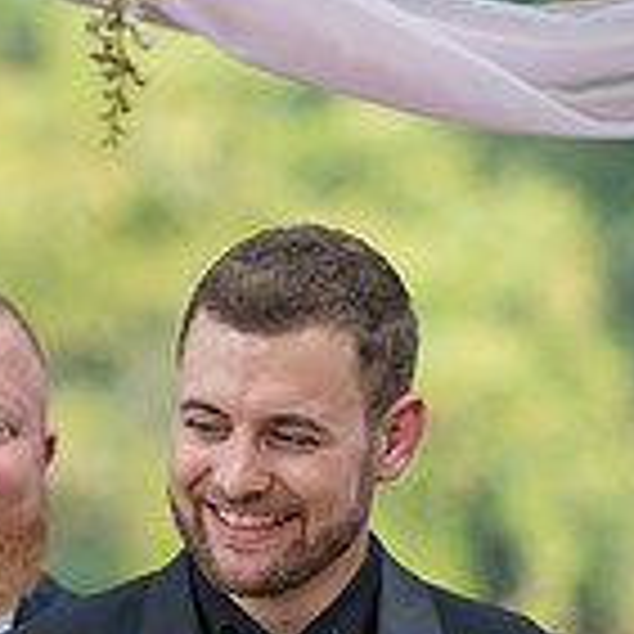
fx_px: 12495
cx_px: -101
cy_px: 793
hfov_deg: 2.9
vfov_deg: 2.9
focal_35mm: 603
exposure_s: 1/200
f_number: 4
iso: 320
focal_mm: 159
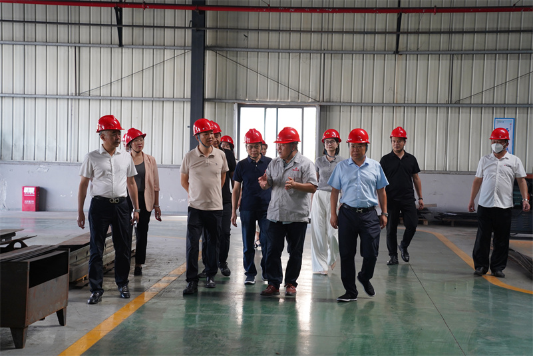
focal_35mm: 55
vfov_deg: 24.6
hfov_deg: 36.2
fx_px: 814
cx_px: 266
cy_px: 178
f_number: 4
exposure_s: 1/160
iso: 800
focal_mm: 55
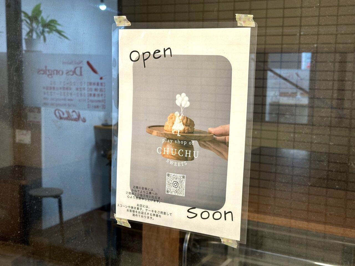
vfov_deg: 30.3
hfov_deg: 39.7
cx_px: 178
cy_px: 133
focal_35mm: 48
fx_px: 492
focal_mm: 6.86
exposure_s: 1/40
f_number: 1.78
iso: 250
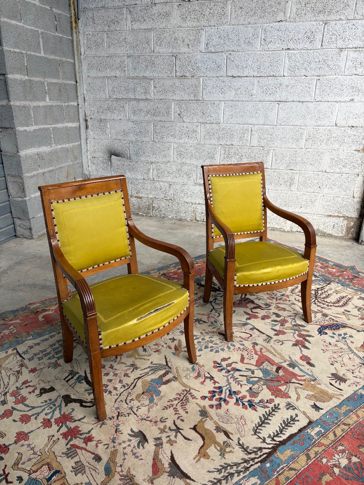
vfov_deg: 67.3
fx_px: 365
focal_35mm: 26
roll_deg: -0.9
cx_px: 182
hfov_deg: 53.1
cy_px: 242
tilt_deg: -19.5
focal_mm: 5.96
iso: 50
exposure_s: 1/531
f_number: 1.6
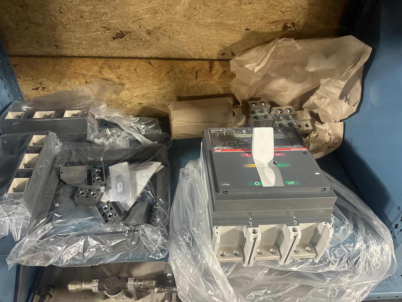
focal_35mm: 24
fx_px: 279
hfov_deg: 71.6
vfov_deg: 56.8
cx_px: 201
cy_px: 151
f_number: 1.78
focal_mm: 6.86
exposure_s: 1/60
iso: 400
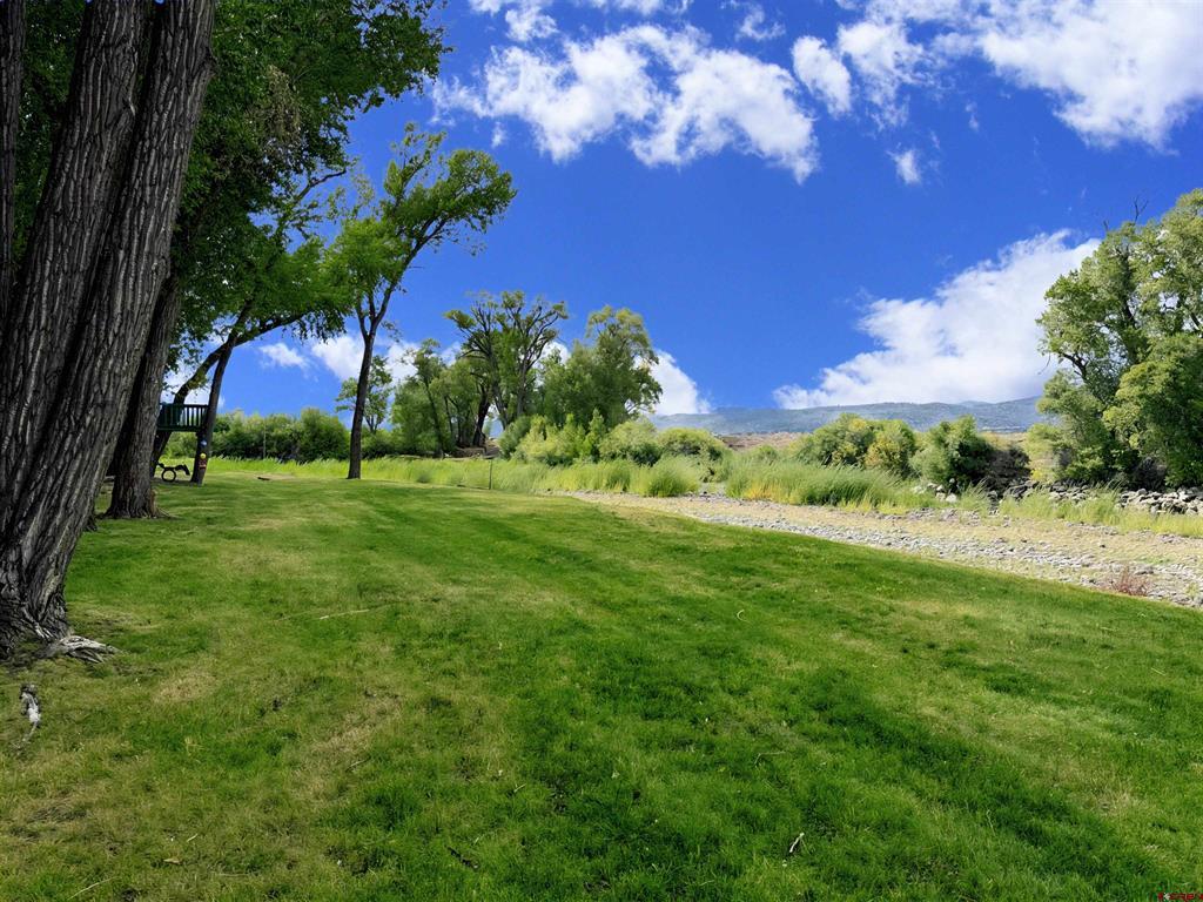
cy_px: 451
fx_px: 834
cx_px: 602
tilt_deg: -0.1
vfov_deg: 56.8
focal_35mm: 24
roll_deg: -0.7
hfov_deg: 71.6
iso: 80
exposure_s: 1/5319
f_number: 1.78
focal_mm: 6.76
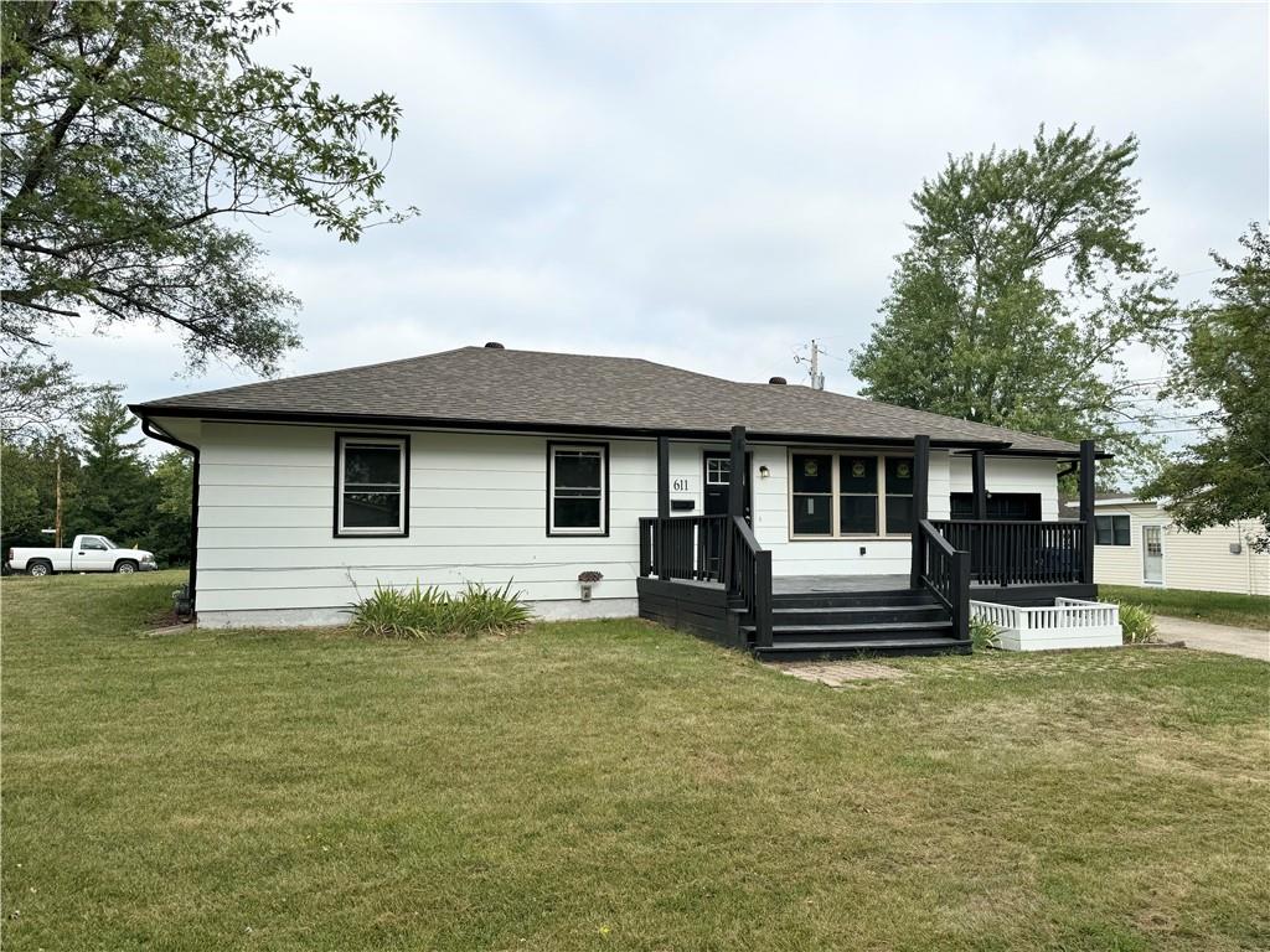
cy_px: 476
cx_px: 635
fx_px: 881
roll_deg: -0.2
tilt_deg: +2.7
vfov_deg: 56.8
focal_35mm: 24
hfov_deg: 71.6
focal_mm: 6.76
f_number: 1.78
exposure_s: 1/3802
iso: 80
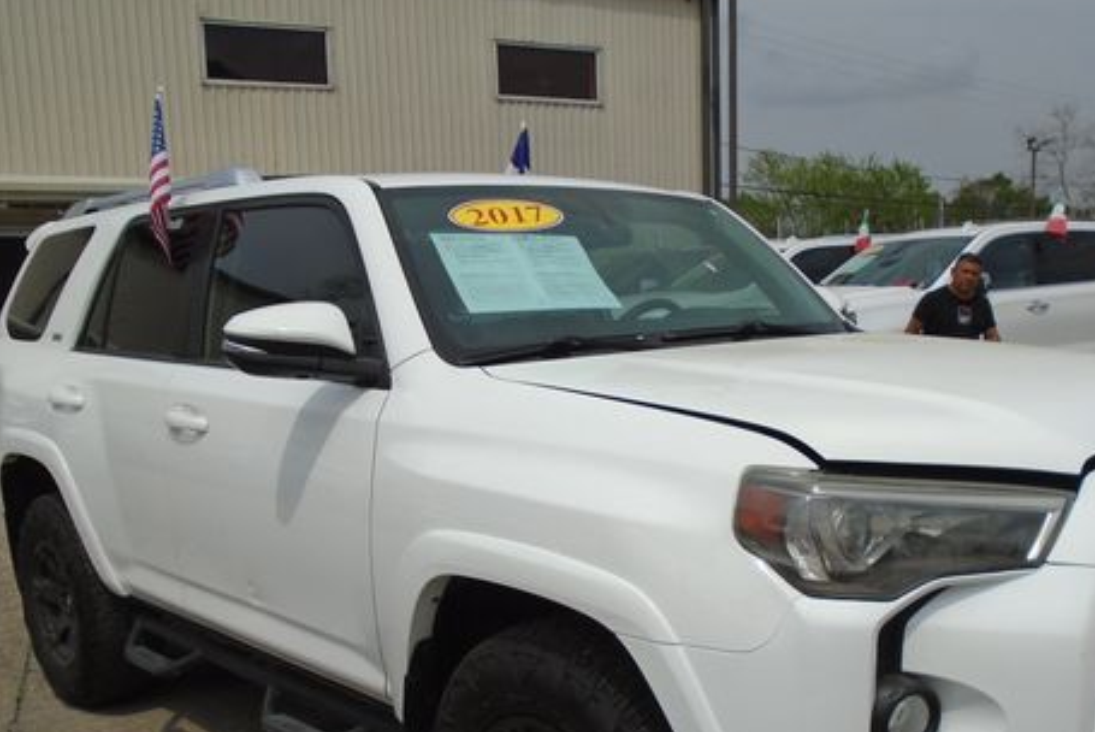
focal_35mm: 38
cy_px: 518
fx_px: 1157
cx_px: 614
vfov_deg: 34.6
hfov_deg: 50.5
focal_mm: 4.6
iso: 100
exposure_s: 1/500
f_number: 8
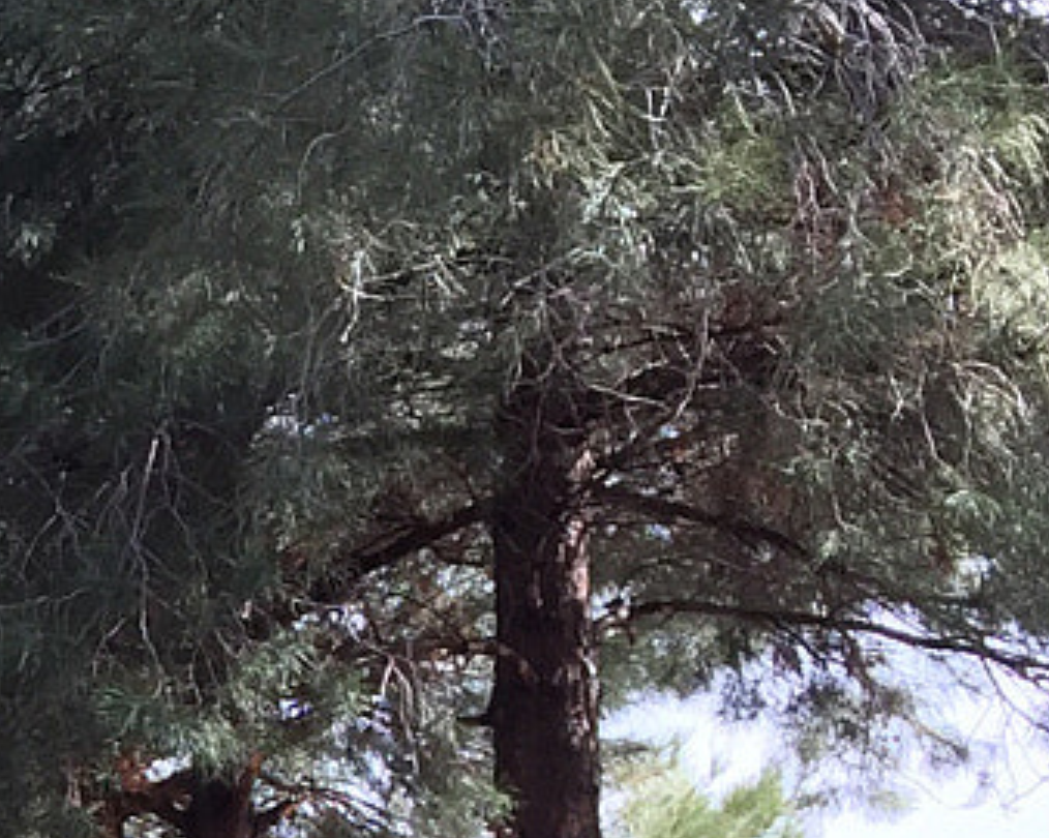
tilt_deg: -1.5
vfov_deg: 10.7
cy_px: 1602
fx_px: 4158
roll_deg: +1.8
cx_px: -1167
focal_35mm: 134
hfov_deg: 12.4
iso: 32
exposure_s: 1/265
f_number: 2.2
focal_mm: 4.15
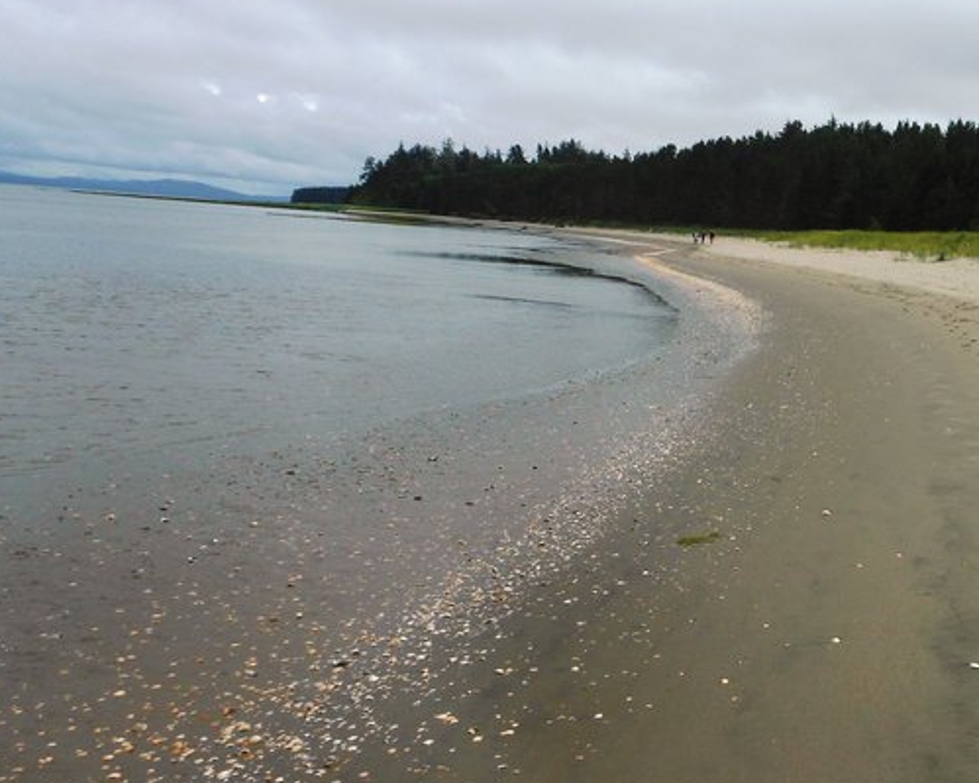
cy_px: 388
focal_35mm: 44
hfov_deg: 40.5
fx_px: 1275
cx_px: 763
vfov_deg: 34.1
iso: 80
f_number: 3.2
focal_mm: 4.5
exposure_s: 1/1500
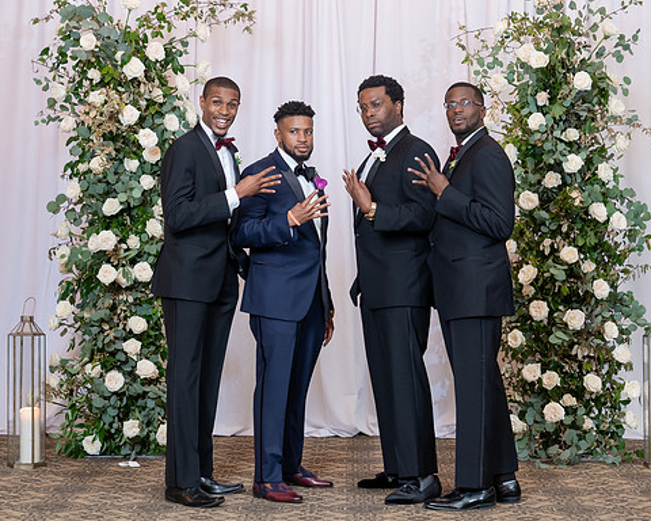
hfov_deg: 25.1
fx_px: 1464
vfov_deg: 20.2
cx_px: 357
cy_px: 222
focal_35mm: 76
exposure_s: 1/125
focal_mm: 58
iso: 2000
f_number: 4
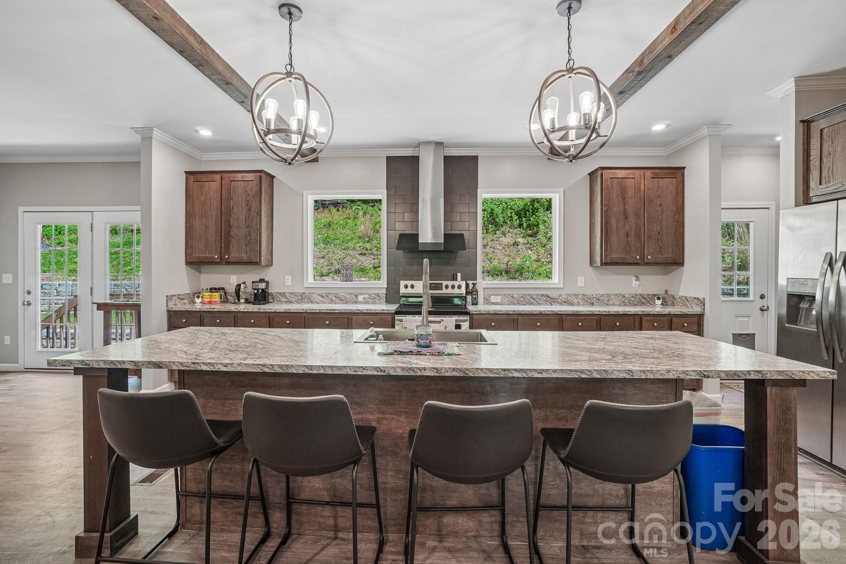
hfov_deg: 100.4
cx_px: 423
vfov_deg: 77.3
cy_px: 282
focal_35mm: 15
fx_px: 352
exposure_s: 1/30
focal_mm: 10
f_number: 8
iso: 320
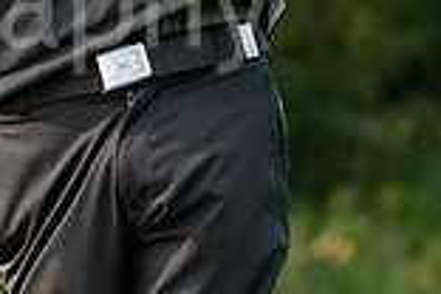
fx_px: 15691
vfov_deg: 1.1
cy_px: -131
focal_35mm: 1281
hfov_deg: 1.6
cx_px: -88
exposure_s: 1/1250
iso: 1600
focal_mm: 230
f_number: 6.3
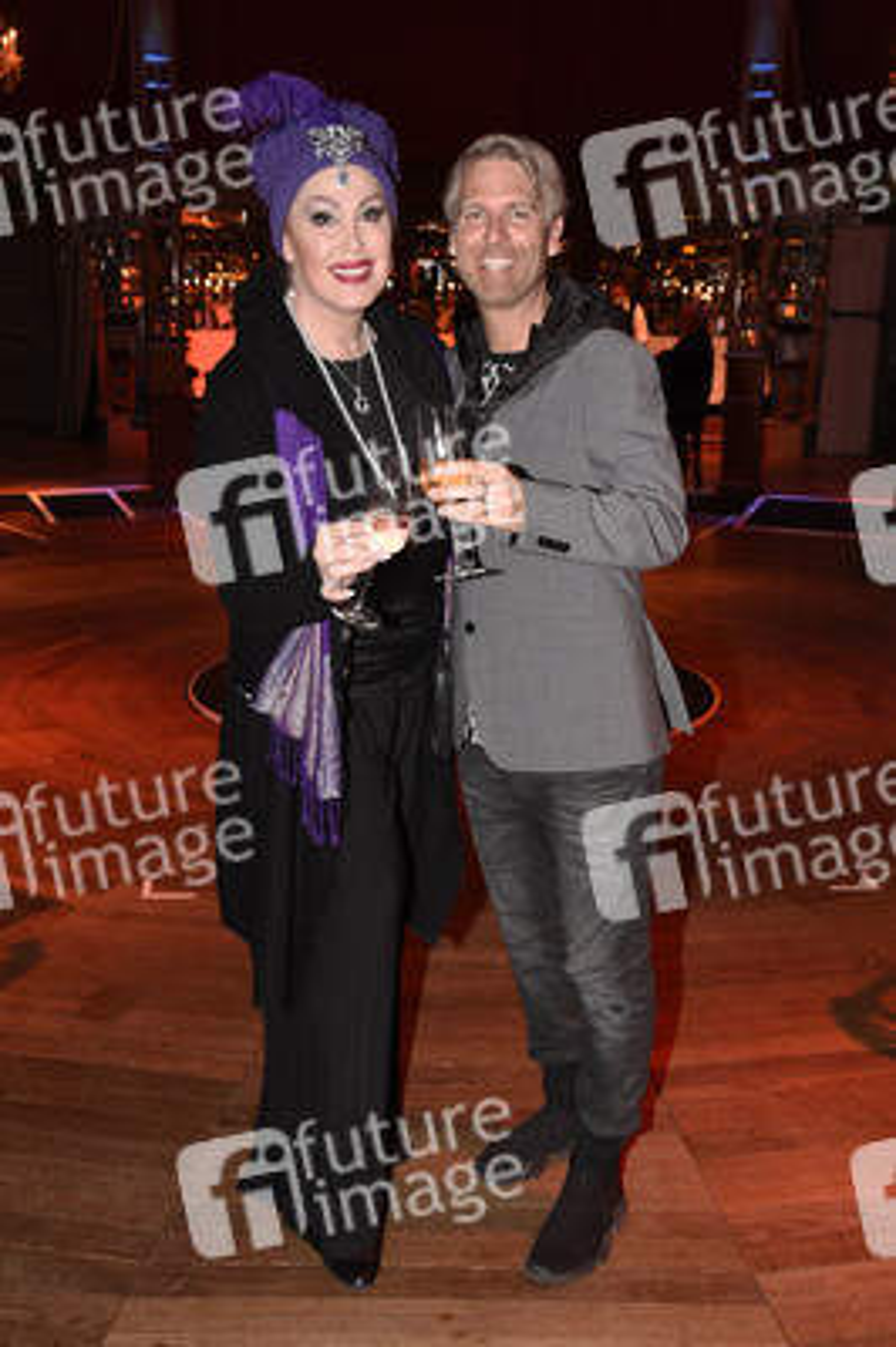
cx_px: 448
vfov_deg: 48.5
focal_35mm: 40
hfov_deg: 33.3
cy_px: 674
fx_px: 1496
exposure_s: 1/60
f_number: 6.3
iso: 2500
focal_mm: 40
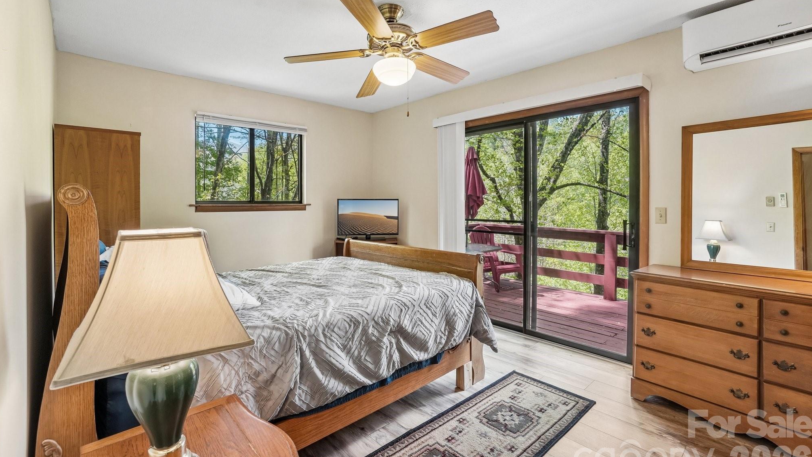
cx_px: 403
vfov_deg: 67.0
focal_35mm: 16
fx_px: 344
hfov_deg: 99.4
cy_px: 213
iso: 250
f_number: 8
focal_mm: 10
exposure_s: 1/30
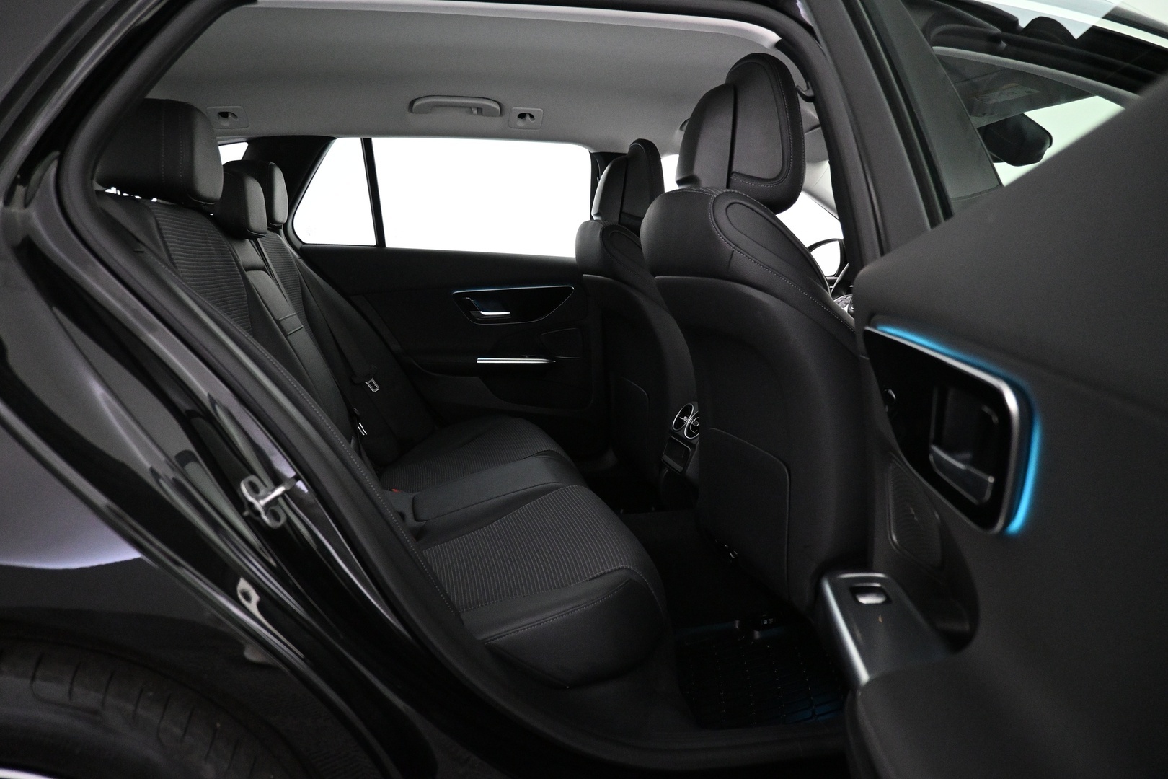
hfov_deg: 73.7
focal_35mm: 24
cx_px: 584
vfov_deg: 53.1
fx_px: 779
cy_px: 390
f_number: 3.5
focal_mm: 16
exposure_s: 1/80
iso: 4000
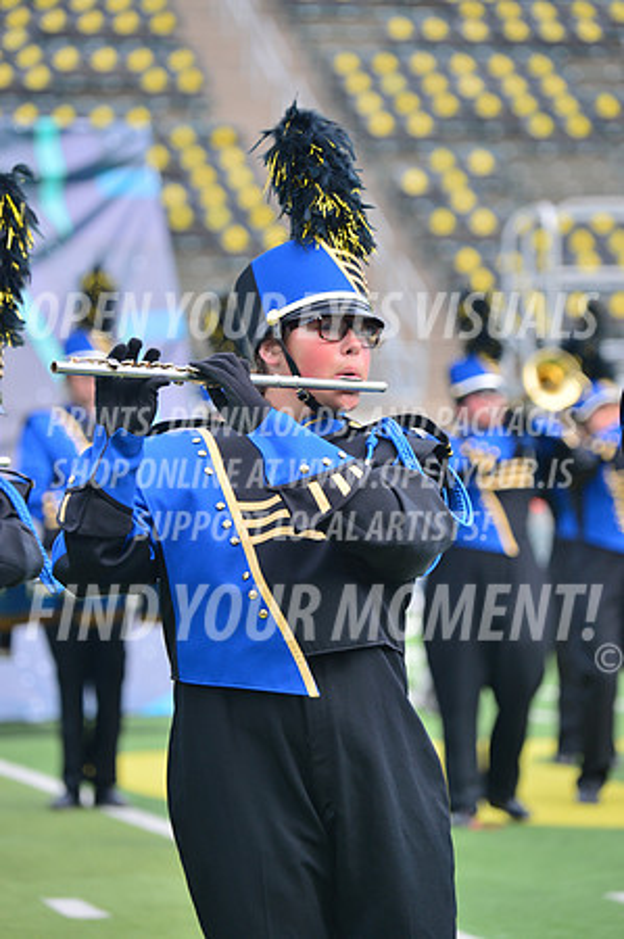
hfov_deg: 5.7
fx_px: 6254
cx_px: 312
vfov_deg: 8.6
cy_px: 470
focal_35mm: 240
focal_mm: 240
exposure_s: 1/250
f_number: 5.6
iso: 125
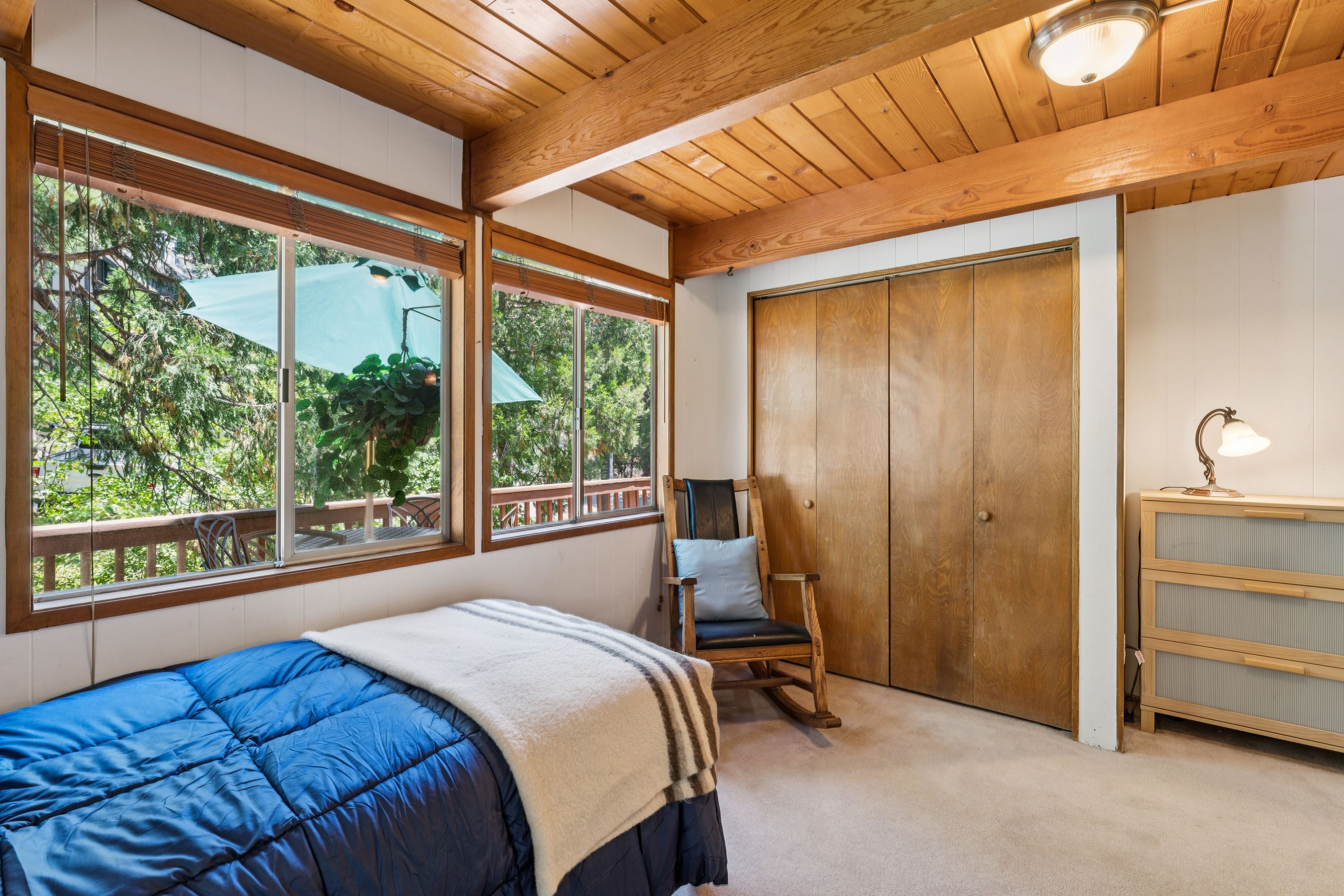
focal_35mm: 16
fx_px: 605
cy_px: 448
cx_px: 672
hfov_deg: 96.0
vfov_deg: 73.1
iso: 100
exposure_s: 1/2.5
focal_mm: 16.2
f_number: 13
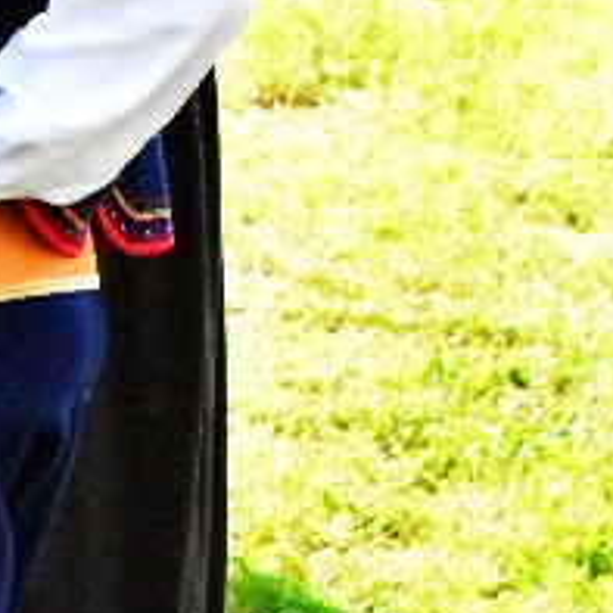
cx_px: -92
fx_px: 7273
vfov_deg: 4.8
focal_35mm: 363
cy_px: 159
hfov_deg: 4.8
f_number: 13
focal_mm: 70
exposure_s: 1/2500
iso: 25600
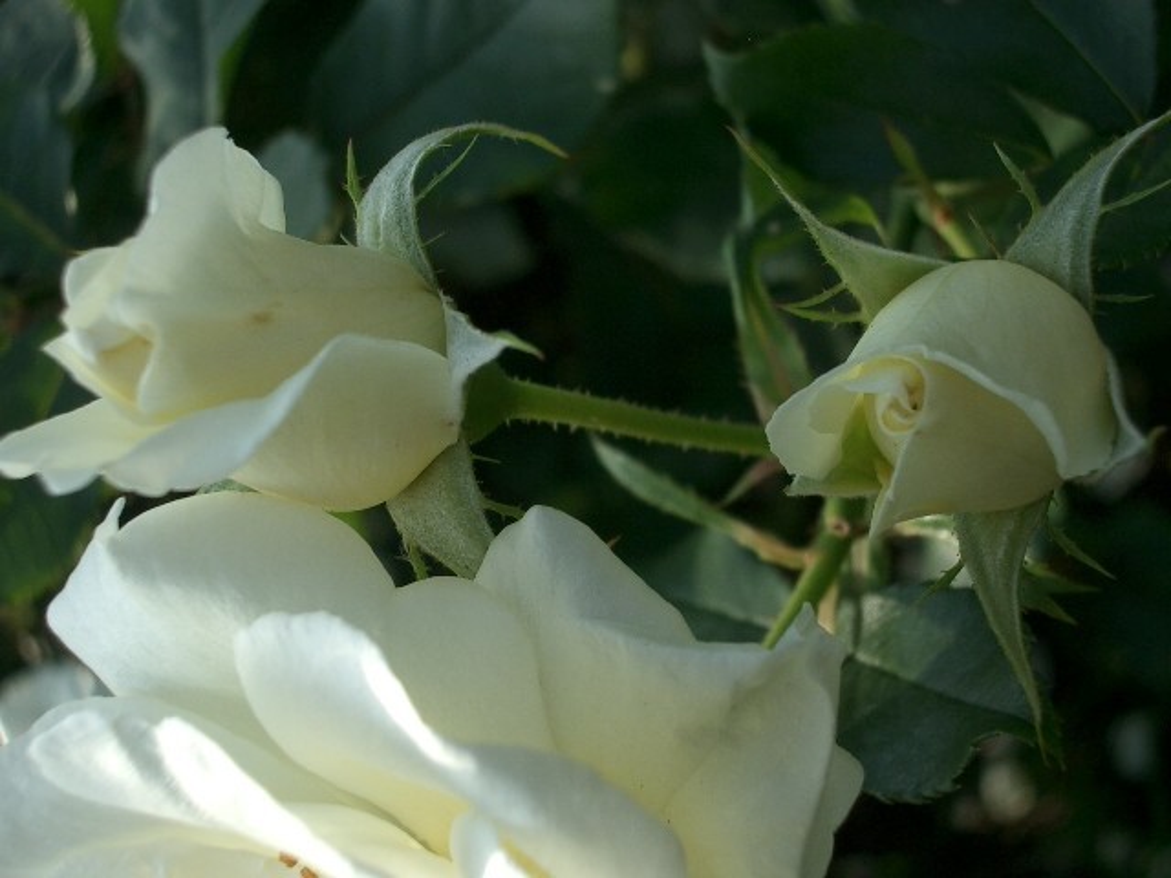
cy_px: 439
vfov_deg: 23.7
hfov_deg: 31.2
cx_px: 586
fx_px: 2097
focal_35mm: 62
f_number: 3.5
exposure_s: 1/400
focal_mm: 10.2
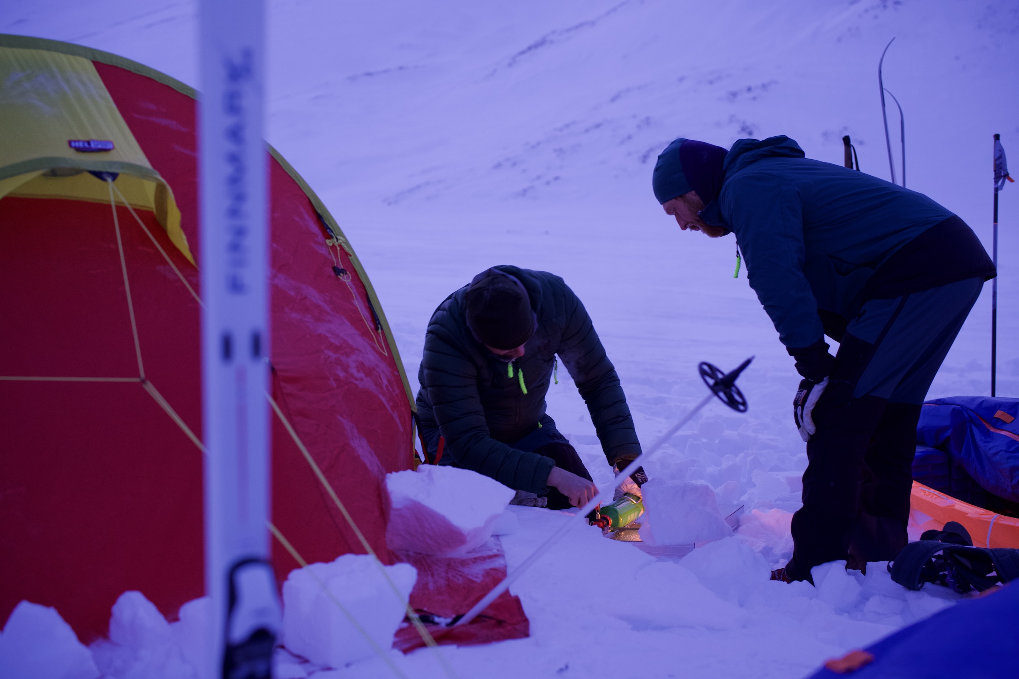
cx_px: 510
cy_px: 340
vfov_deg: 27.0
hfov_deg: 39.6
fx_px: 1415
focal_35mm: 50
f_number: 2.8
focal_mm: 50
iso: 1250
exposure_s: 1/50
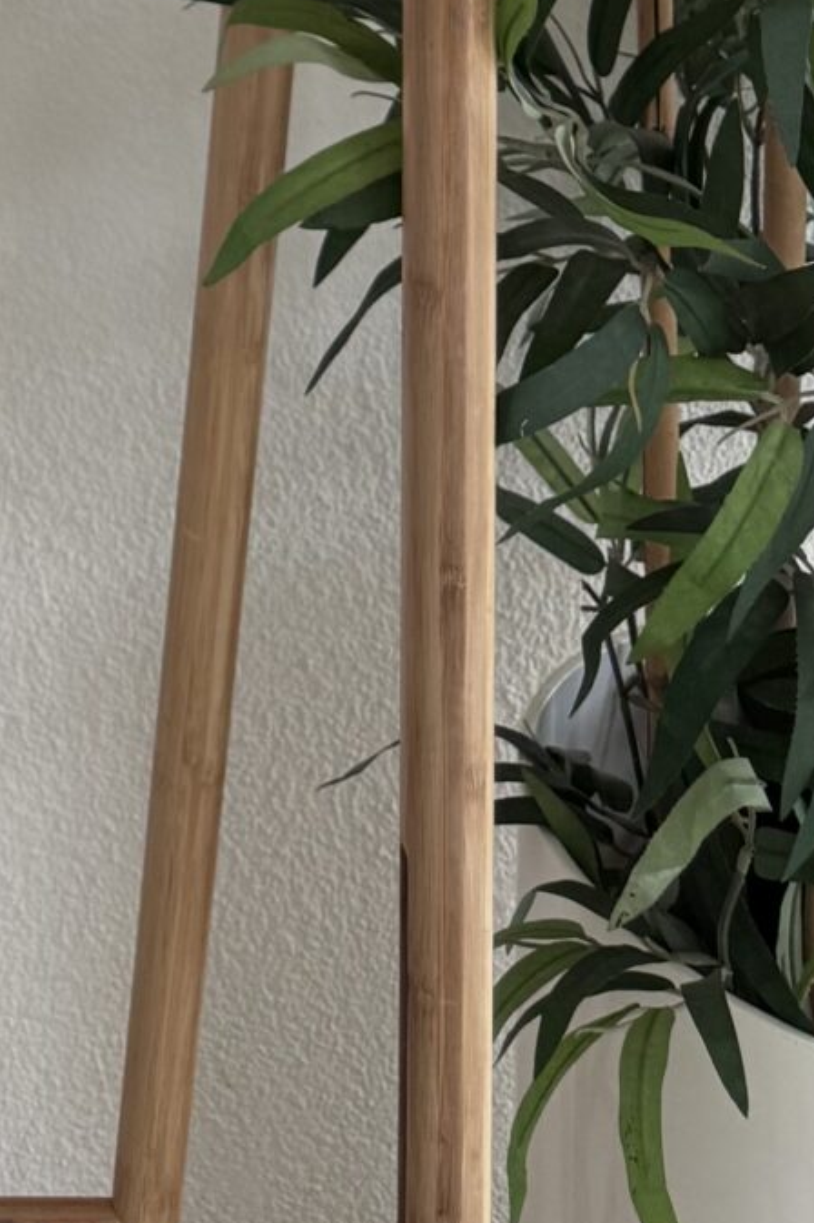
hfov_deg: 12.7
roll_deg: +0.2
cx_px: -801
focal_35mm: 95
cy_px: -960
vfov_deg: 17.5
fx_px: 3225
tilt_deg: -4.7
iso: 100
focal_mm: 6.76
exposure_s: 1/121
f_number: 1.78
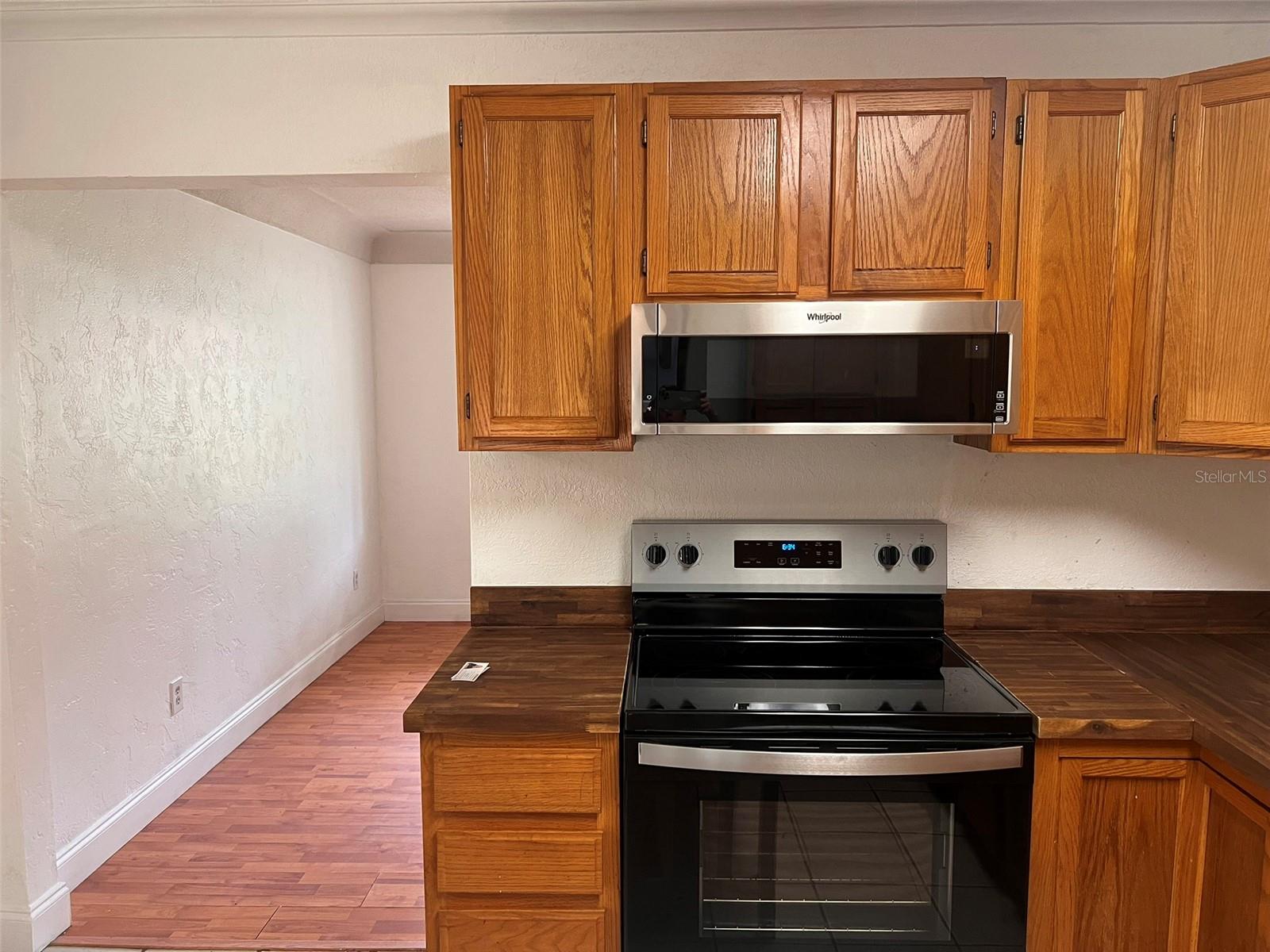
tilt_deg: -6.7
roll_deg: +0.2
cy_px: 476
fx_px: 954
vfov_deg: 53.1
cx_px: 635
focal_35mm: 26
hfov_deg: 67.3
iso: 160
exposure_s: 1/60
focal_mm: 5.7
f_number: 1.5
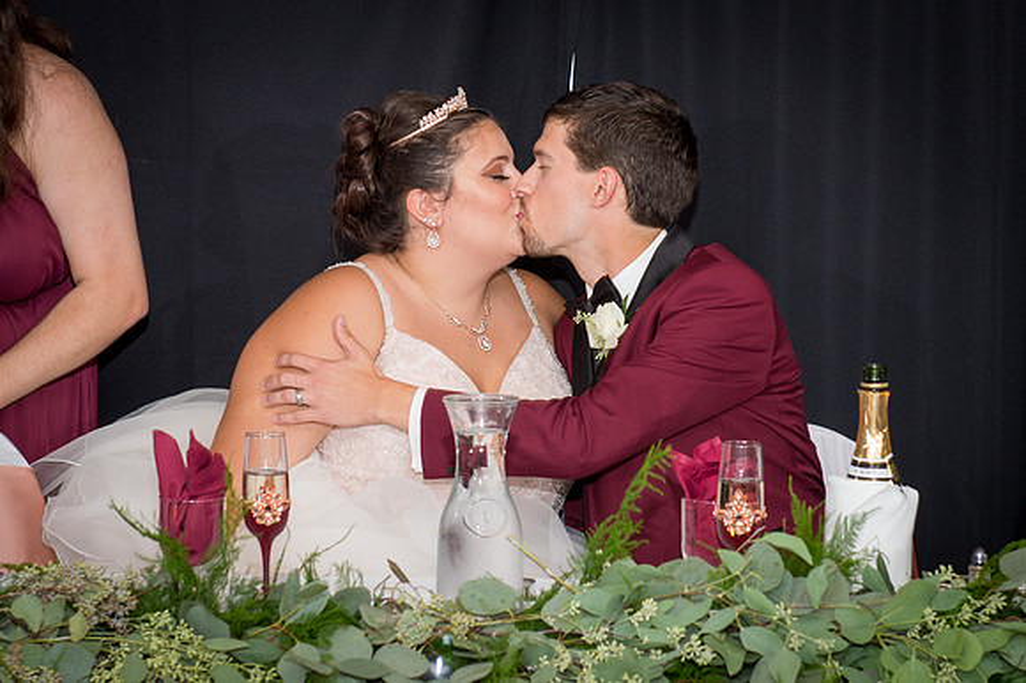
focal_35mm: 111
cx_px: 551
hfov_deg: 18.4
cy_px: 275
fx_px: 3171
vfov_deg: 12.3
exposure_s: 1/60
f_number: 4.8
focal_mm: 70
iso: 800
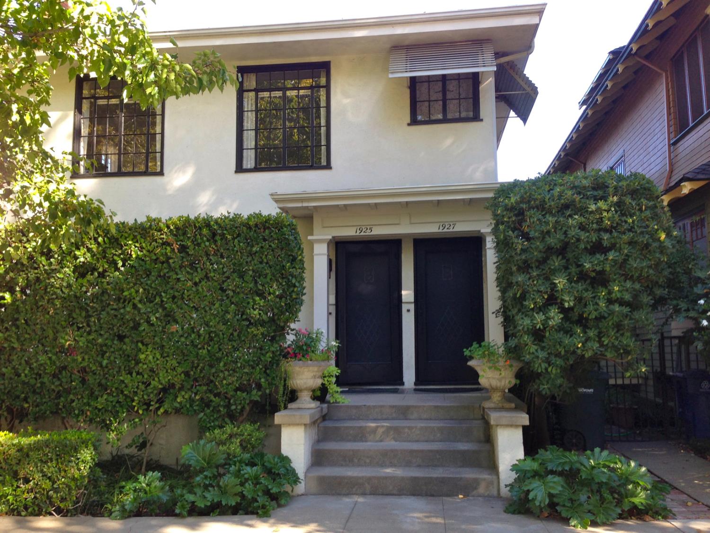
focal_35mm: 33
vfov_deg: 42.9
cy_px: 266
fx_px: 677
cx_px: 355
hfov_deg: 55.4
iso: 50
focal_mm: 4.13
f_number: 2.4
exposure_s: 1/120
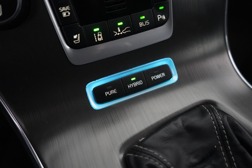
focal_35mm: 28
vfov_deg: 46.4
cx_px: 126
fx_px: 196
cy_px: 84
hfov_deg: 65.5
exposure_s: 1/125
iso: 12800
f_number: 3.5
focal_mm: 28
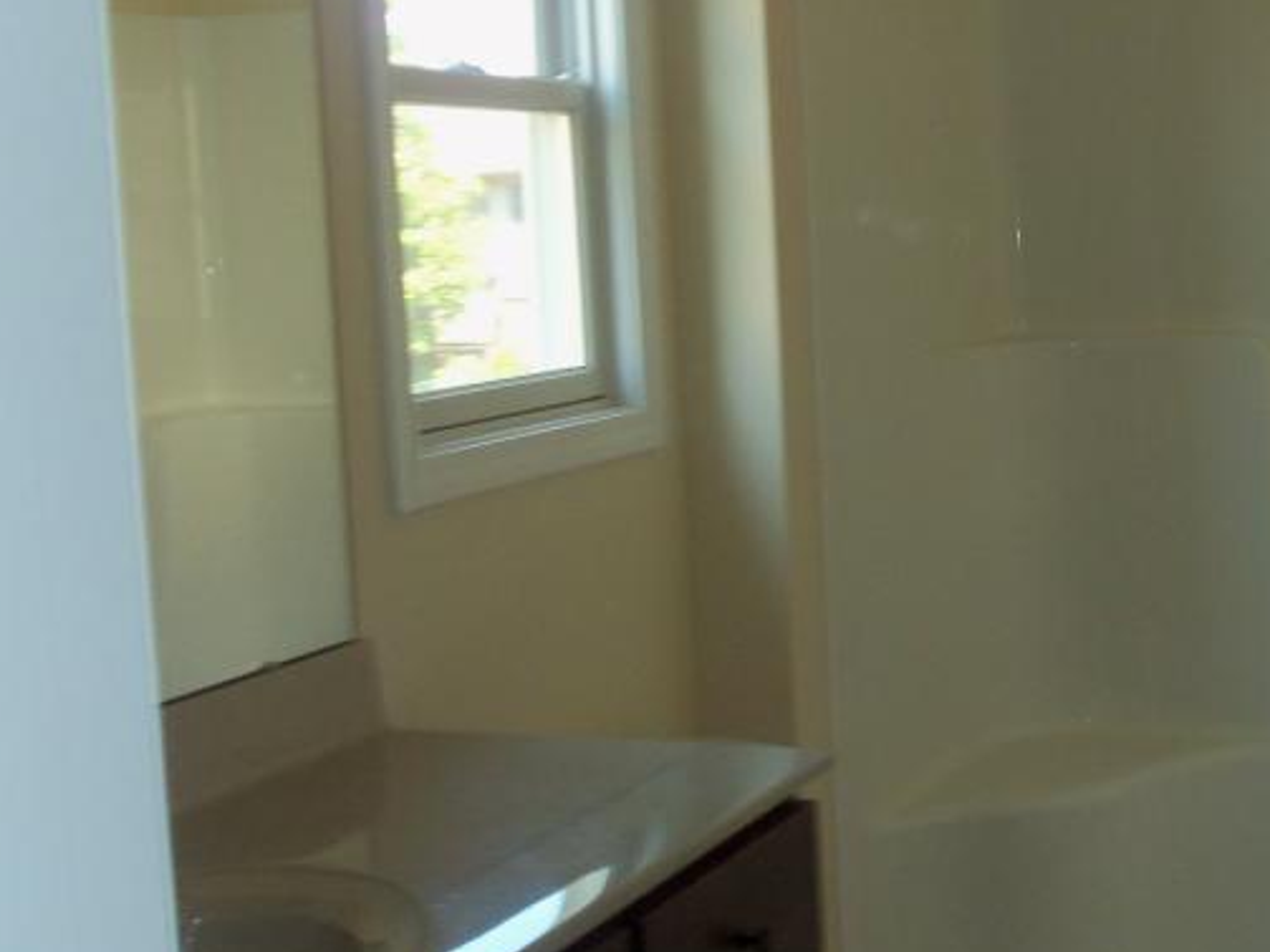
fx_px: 2164
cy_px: 419
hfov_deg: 32.0
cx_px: 970
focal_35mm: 59
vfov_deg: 24.8
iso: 100
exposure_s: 1/30
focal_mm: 5.2
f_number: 3.4
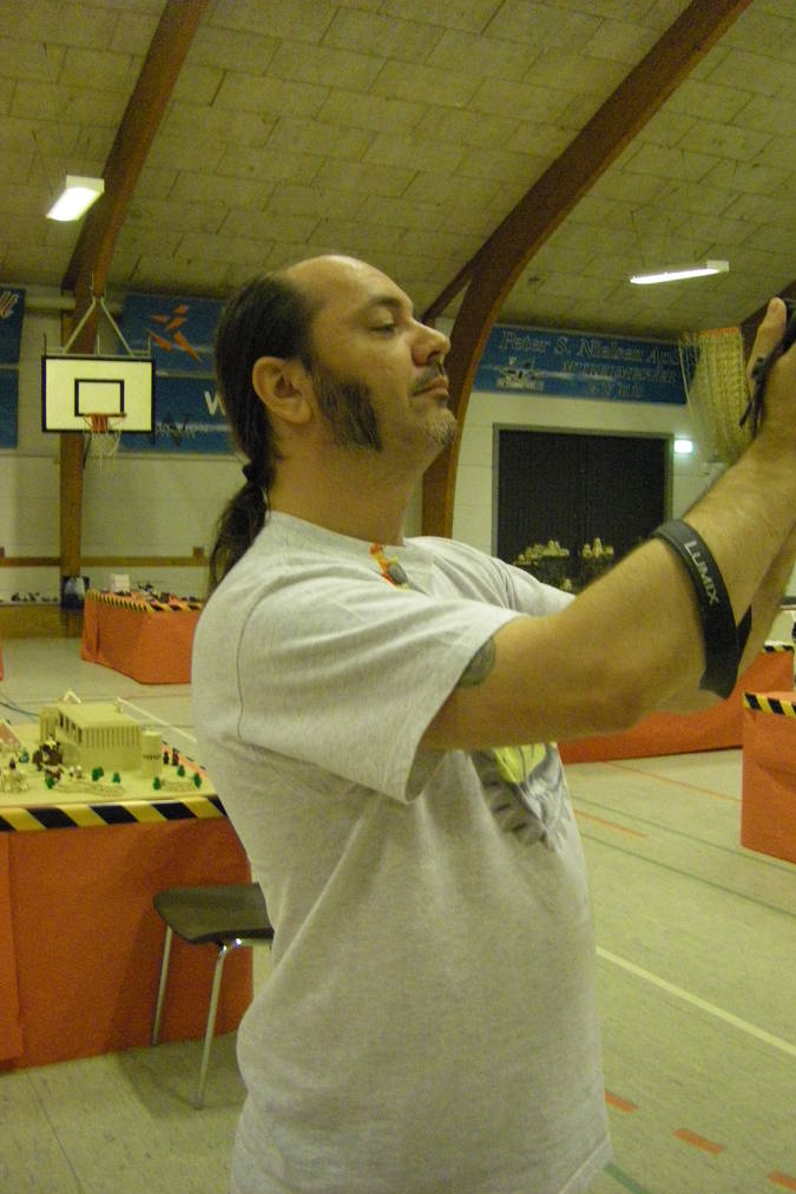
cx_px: 443
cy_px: 592
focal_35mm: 40
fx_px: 1326
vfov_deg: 48.5
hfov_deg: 33.4
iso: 800
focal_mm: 6.3
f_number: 3.5
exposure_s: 1/25
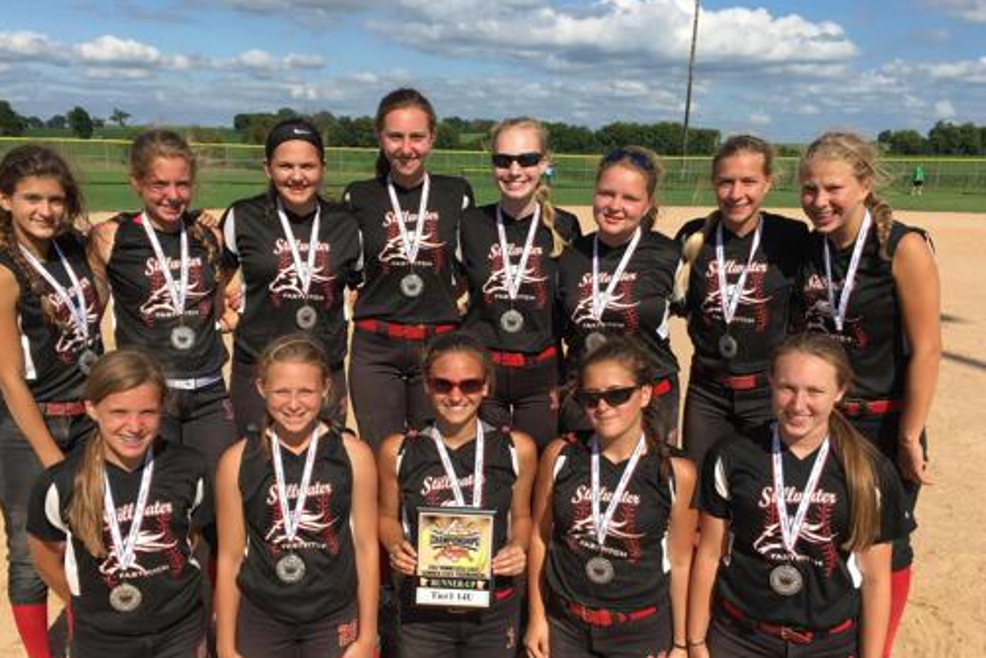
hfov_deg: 57.2
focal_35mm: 33
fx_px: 904
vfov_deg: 39.8
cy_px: 393
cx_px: 473
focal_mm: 4.15
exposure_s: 1/1508
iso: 25
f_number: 2.2
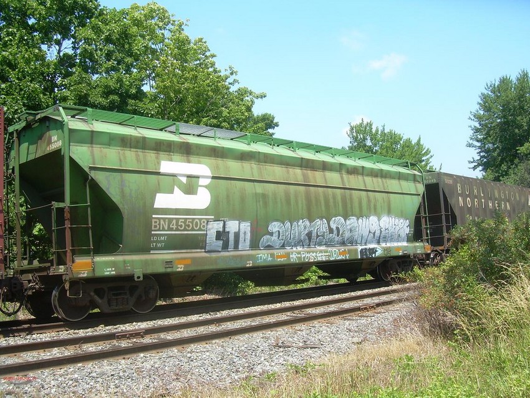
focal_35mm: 38
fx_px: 582
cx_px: 265
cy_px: 199
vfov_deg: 37.7
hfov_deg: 49.0
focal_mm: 6.3
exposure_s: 1/193
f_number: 4.6
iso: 50
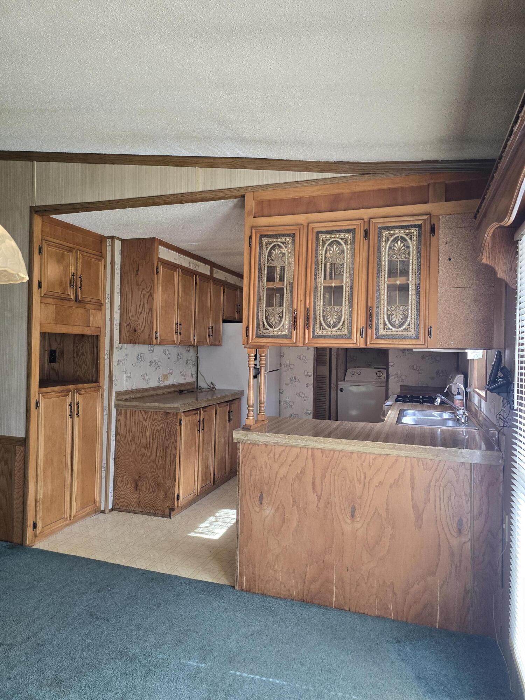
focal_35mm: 23
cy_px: 350
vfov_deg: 73.9
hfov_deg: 58.9
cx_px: 262
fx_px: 465
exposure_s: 1/120
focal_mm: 6.3
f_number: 1.7
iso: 160
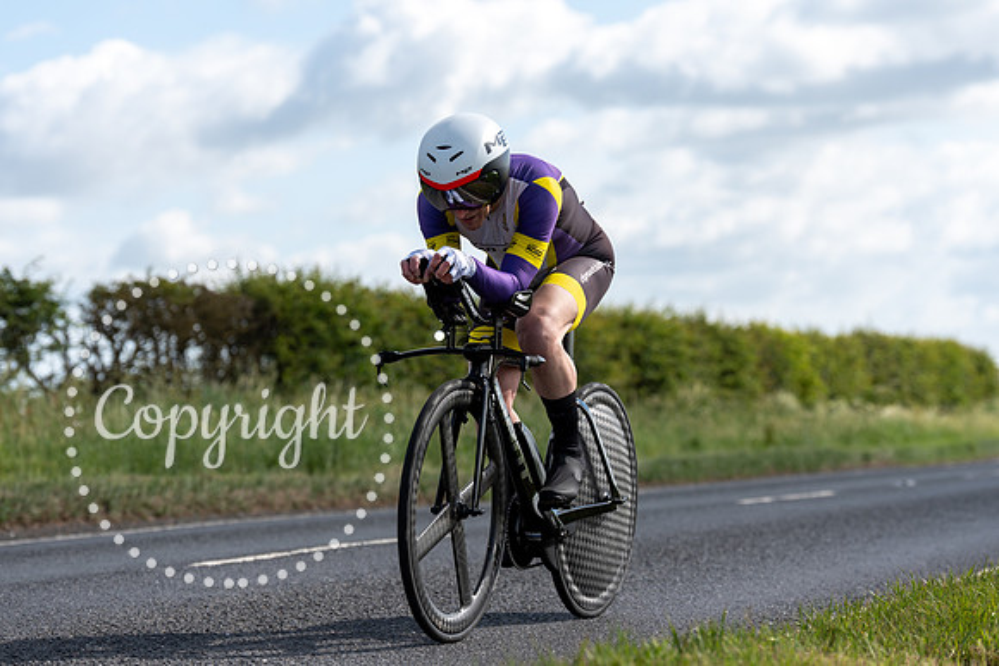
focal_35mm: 103
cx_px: 500
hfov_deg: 19.8
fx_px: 2859
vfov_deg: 13.3
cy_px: 333
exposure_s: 1/1000
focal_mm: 103
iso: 100
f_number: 4
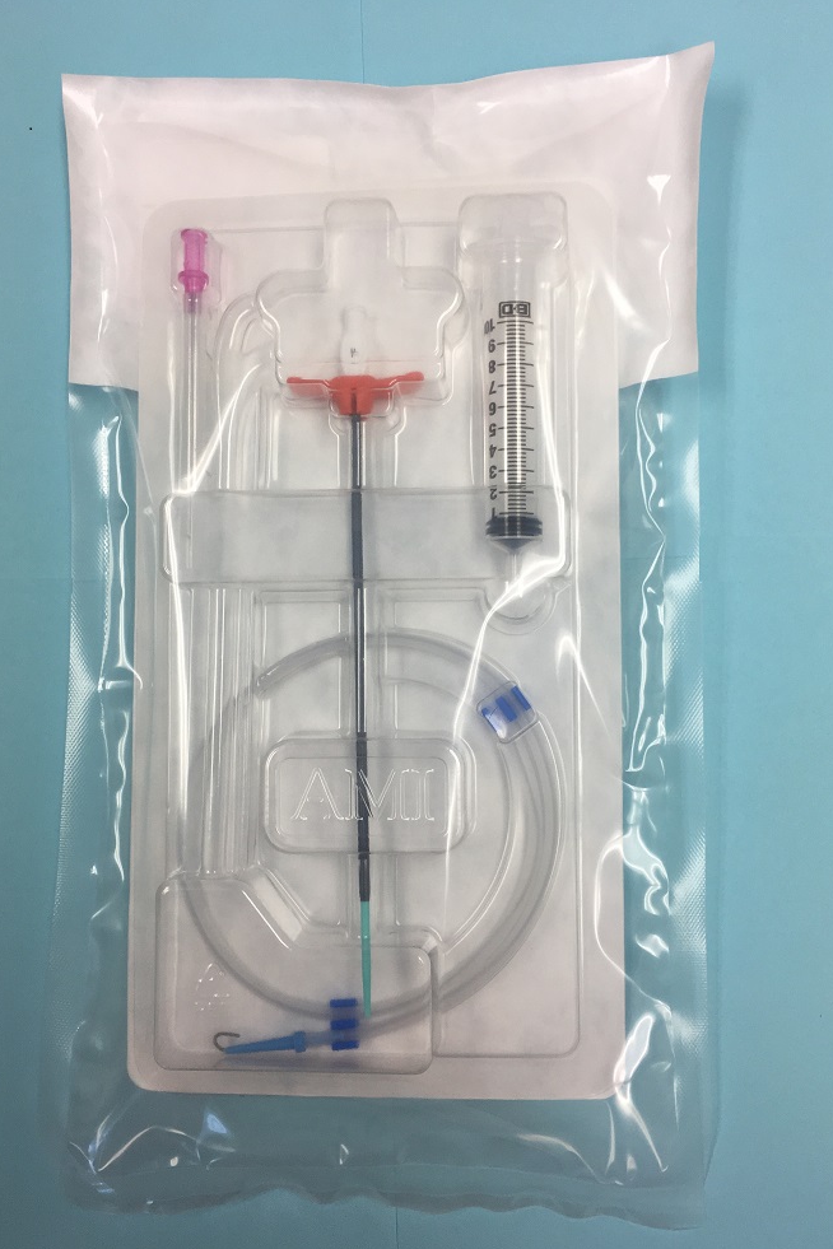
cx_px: 414
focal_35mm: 31
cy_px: 634
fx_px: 1076
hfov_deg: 42.3
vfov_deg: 60.3
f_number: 2.2
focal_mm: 4.15
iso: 32
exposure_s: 1/60
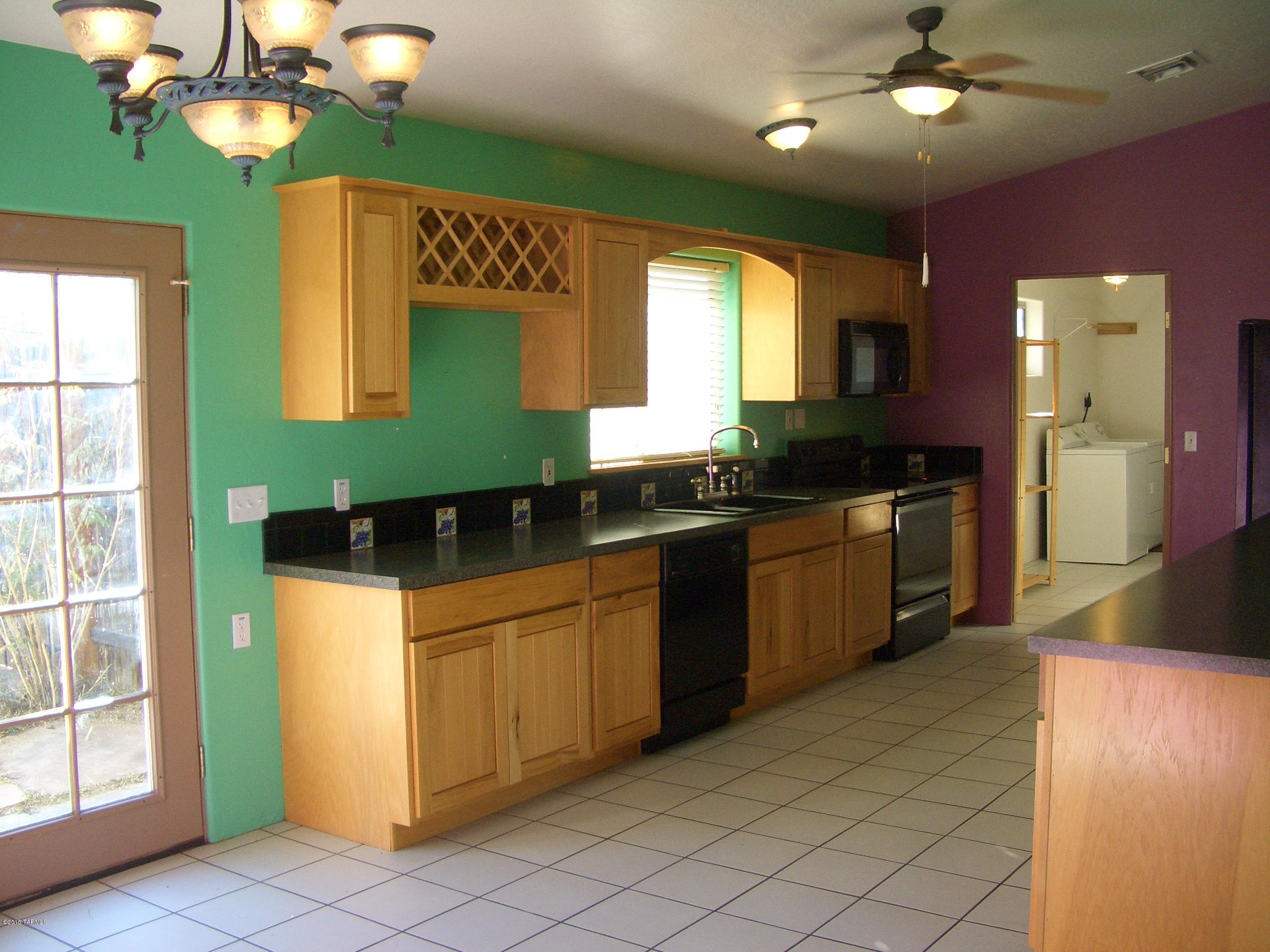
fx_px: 1284
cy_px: 476
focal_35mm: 35
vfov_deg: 40.7
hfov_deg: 52.6
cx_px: 635
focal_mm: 5.8
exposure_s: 1/60
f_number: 2.6
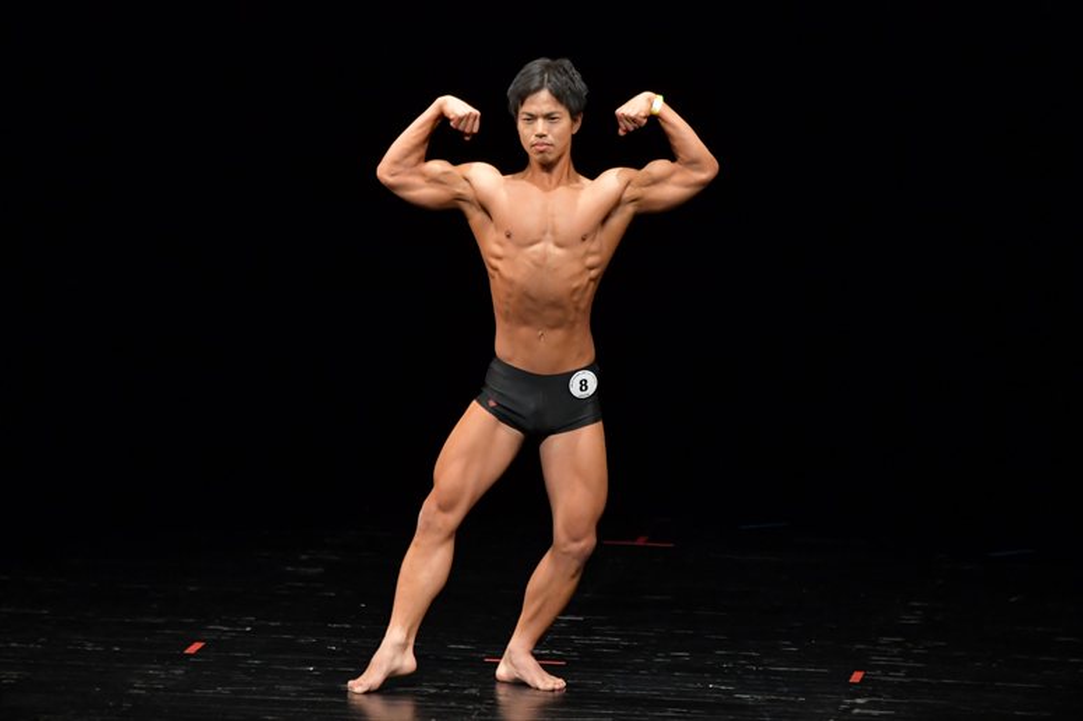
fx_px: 9021
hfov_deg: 6.9
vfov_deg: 4.6
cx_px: 542
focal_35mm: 300
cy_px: 360
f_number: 5.6
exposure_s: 1/400
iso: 3200
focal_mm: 200
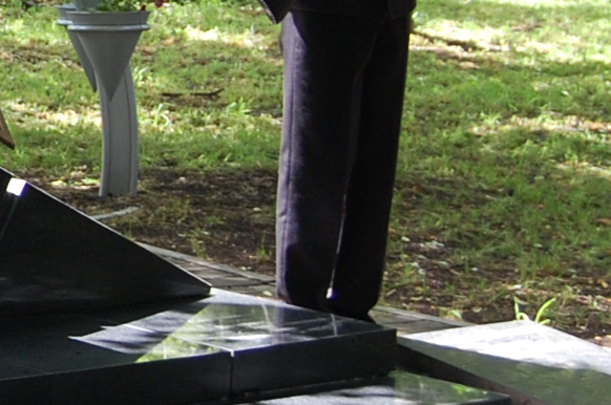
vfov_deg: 7.3
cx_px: -371
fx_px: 3152
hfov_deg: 10.6
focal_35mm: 186
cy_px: -29
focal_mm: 32
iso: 360
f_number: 5.6
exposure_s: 1/125
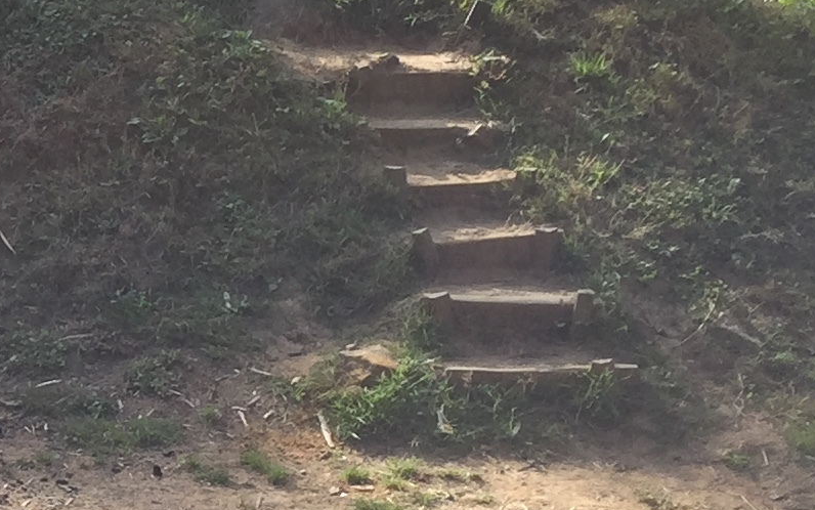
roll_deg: -0.4
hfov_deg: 15.2
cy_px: 203
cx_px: -449
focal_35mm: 126
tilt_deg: -8.1
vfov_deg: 10.4
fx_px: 2799
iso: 32
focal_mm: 4.15
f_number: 2.2
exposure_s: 1/648
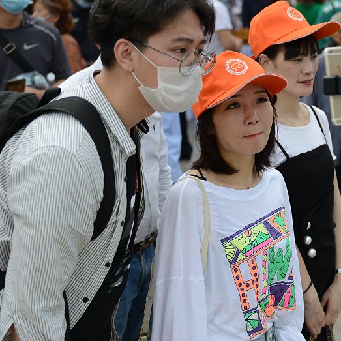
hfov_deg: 22.0
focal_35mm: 78
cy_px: 128
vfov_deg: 22.1
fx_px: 869
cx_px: 244
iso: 200
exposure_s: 1/2500
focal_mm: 40
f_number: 2.8
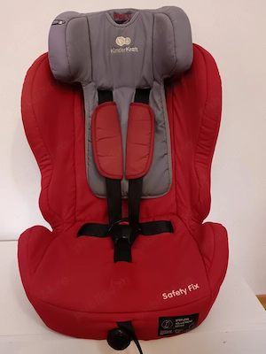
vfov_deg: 65.3
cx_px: 133
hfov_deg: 51.4
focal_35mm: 27
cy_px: 177
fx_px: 277
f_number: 1.9
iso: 2062
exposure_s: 1/25
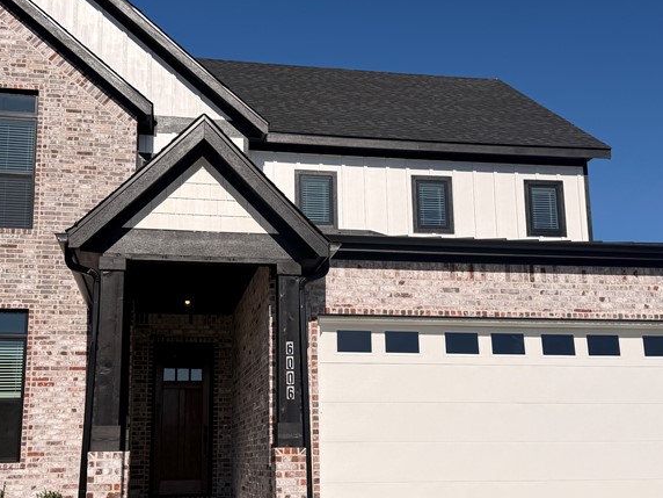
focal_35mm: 43
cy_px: 294
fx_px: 824
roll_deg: +1.2
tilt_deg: +11.3
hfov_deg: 43.8
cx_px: 306
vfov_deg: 33.5
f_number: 1.78
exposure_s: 1/9091
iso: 80
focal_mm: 6.76
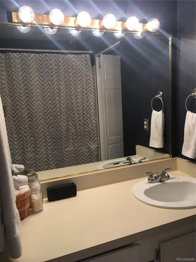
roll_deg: +3.7
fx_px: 219
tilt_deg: -8.7
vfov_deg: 61.7
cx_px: 98
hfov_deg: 48.2
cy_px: 131
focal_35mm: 29
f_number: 2.2
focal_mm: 4.15
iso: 40
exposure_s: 1/30
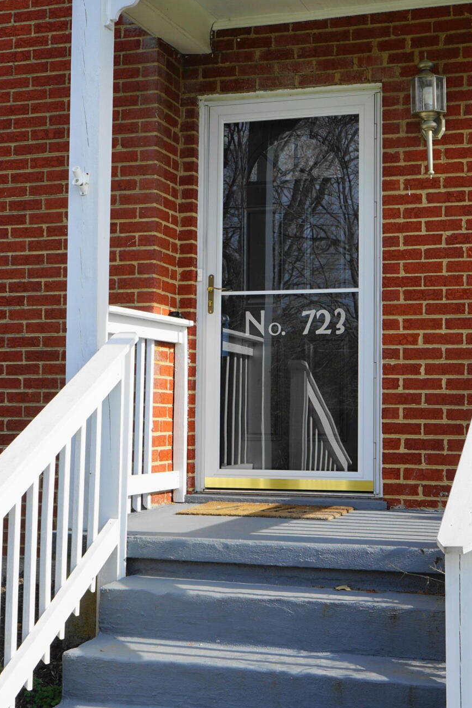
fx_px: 1160
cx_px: 258
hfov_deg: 23.0
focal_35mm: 59
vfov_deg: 33.9
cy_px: 325
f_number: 11
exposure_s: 1/125
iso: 100
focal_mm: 38
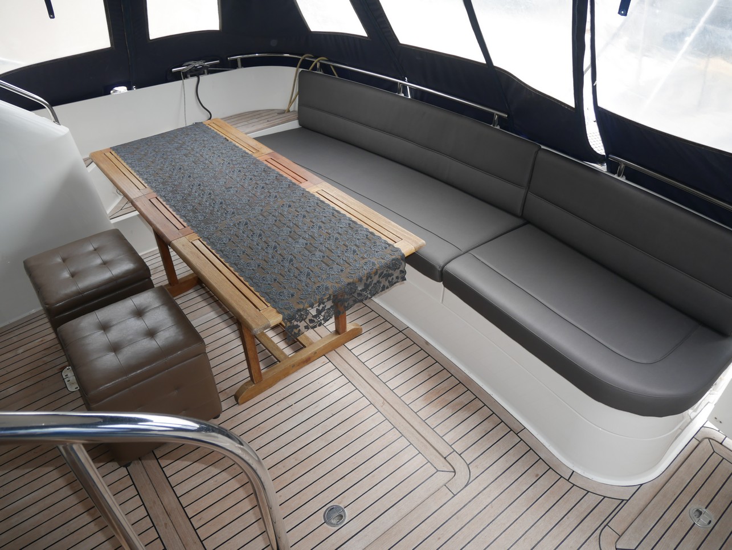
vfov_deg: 56.9
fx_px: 508
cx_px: 366
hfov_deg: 71.6
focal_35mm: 24
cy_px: 275
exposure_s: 1/100
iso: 200
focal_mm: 12
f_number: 3.5
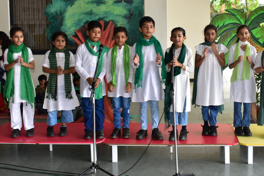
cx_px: 163
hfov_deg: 37.5
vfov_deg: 25.5
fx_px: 386
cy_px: 62
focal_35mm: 53
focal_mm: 25
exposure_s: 1/50
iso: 450
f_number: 5.6
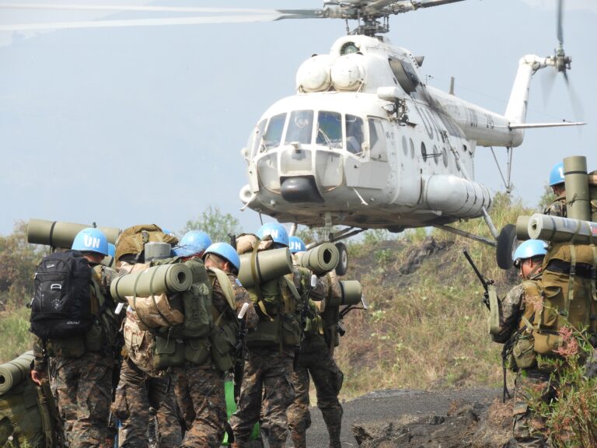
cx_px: 298
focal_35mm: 330
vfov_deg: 4.5
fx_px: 5691
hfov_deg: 6.0
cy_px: 224
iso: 100
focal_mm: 59.1
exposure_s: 1/320
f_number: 5.5
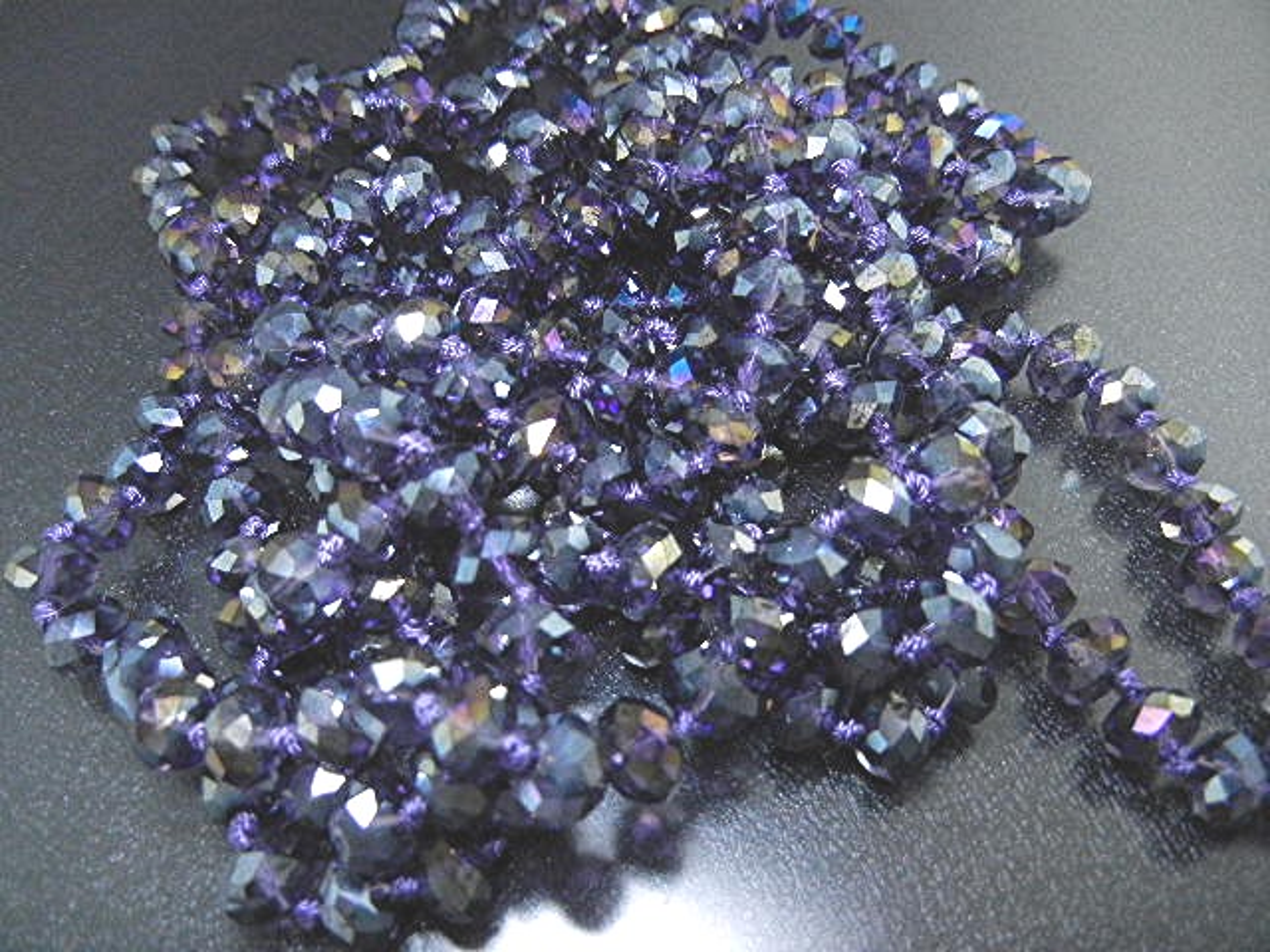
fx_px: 1101
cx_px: 635
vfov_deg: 46.8
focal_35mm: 30
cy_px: 476
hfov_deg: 60.0
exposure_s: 1/30
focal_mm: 5.4
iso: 800
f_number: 7
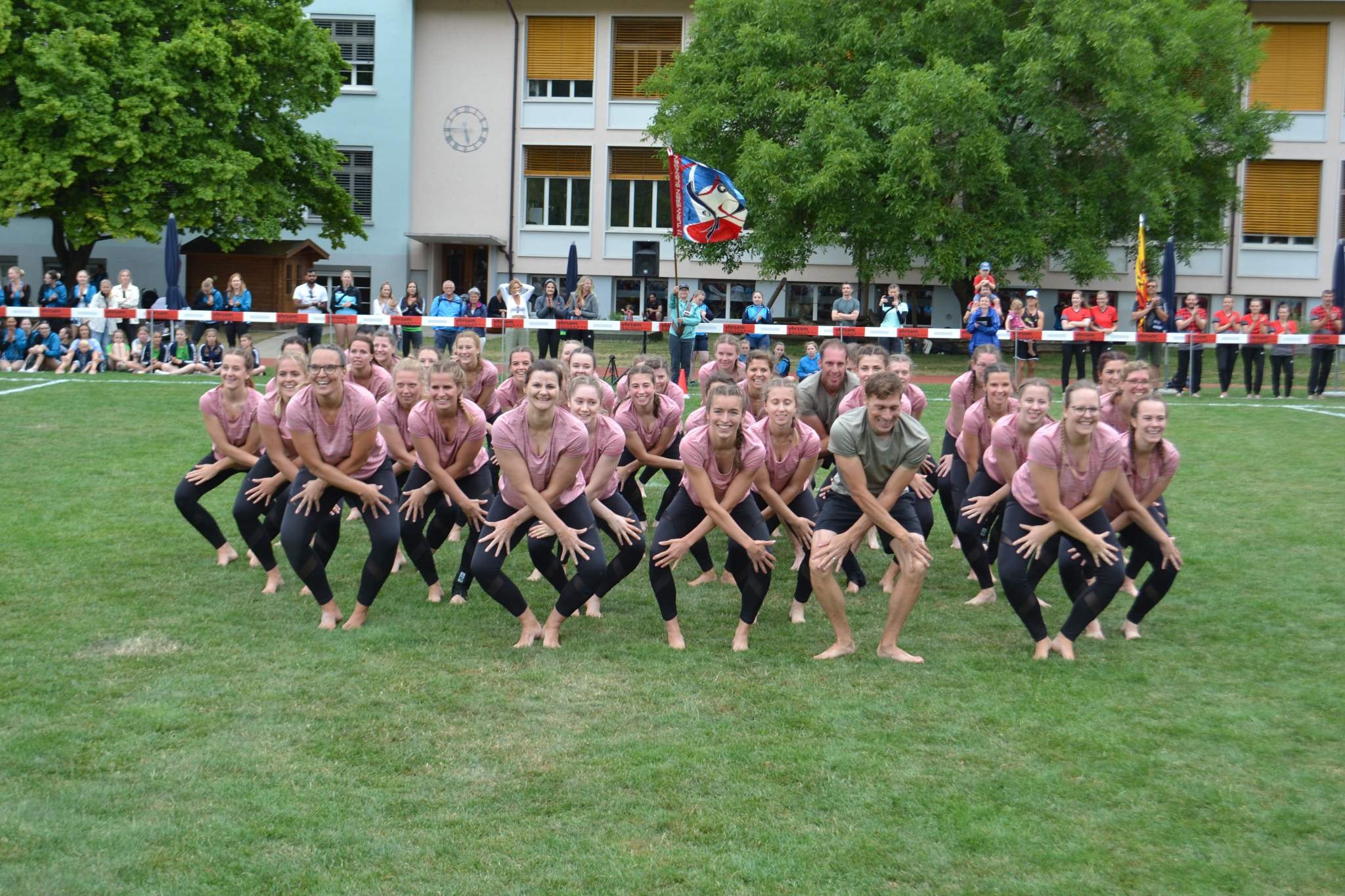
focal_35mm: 48
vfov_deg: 28.1
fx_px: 1793
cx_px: 672
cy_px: 448
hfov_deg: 41.1
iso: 220
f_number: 5.6
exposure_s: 1/125
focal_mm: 32
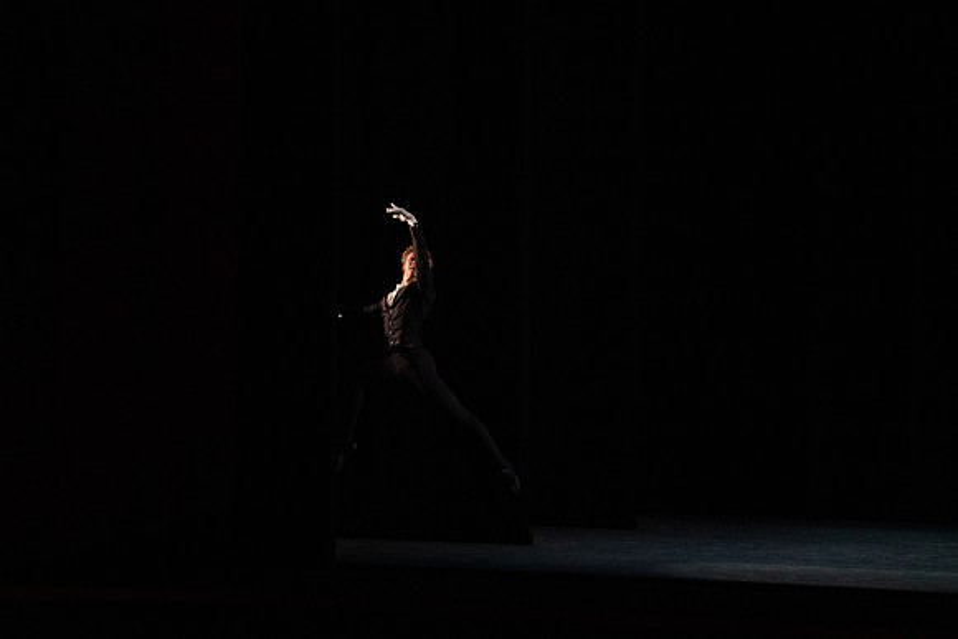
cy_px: 320
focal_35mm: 127
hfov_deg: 16.1
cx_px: 479
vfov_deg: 10.8
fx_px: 3380
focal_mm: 127
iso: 16000
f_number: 5.6
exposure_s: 1/400
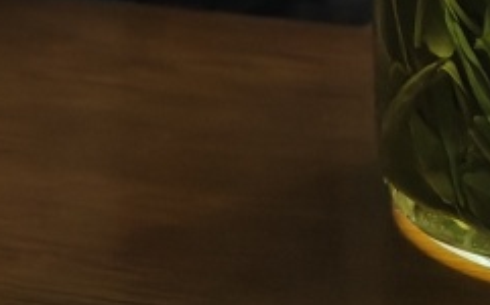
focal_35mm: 221
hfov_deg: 9.4
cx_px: 492
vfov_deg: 5.5
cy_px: -684
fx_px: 2948
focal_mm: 7.08
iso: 160
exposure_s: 1/88
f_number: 4.5
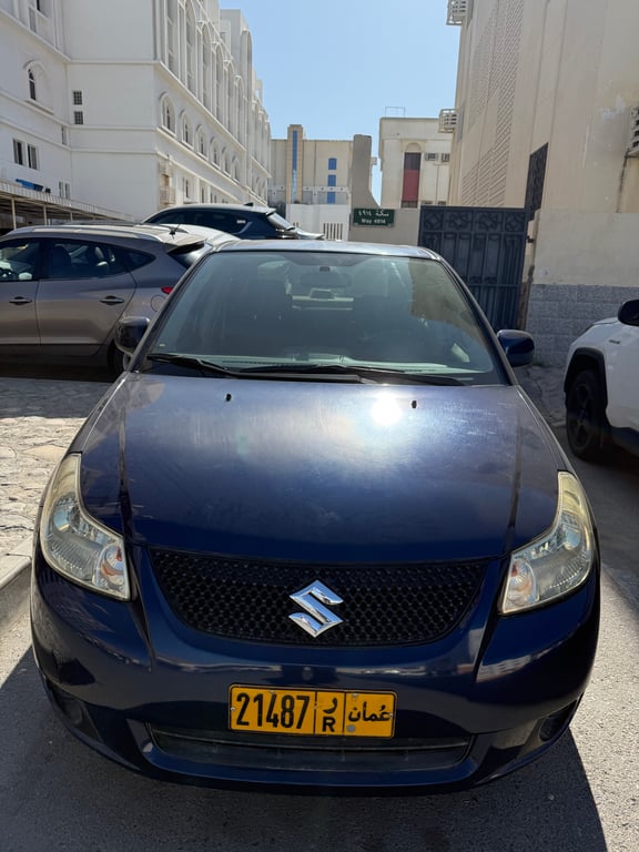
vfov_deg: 71.6
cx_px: 320
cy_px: 426
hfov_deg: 56.8
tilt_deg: -13.4
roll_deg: -2.5
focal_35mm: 24
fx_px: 591
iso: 125
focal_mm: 6.76
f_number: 1.78
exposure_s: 1/5714
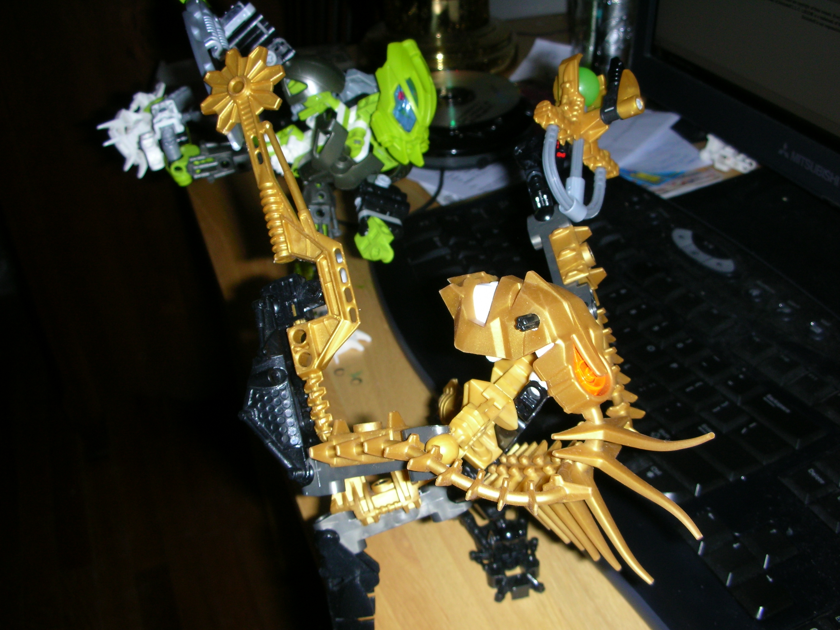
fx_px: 849
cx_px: 420
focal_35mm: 35
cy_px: 315
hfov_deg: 52.6
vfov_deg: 40.7
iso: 50
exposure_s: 1/60.1
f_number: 3
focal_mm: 5.8
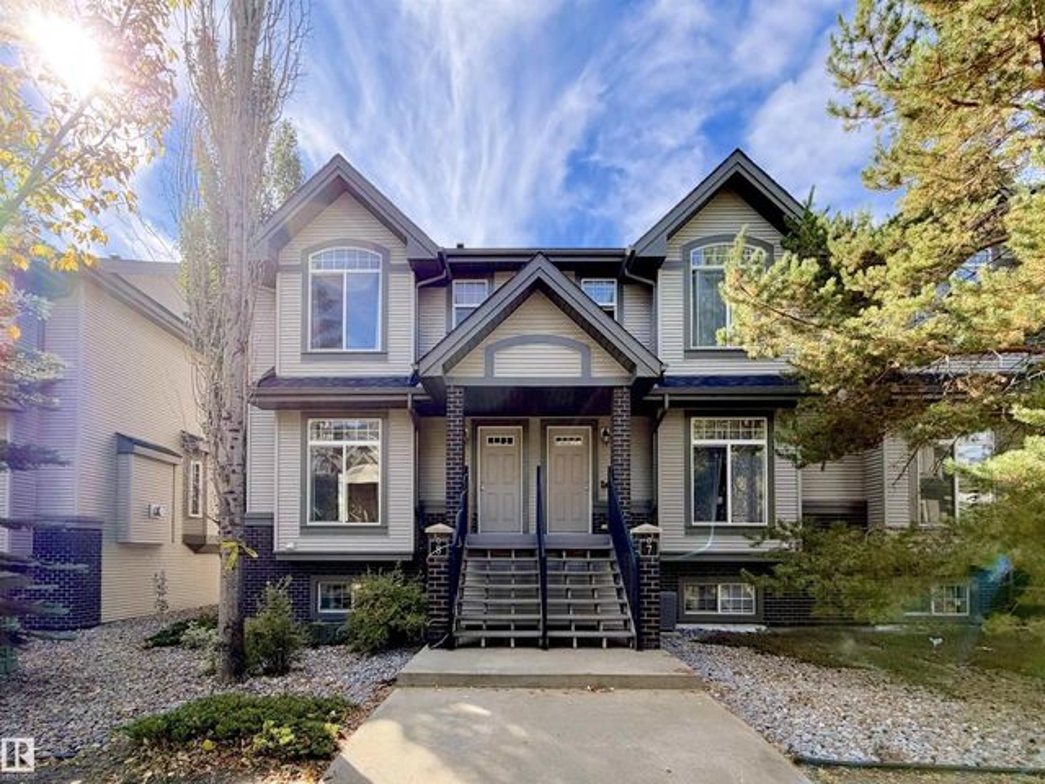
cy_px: 392
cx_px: 522
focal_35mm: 14
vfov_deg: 85.7
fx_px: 423
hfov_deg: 102.1
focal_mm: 2.22
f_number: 2.2
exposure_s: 1/770
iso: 32
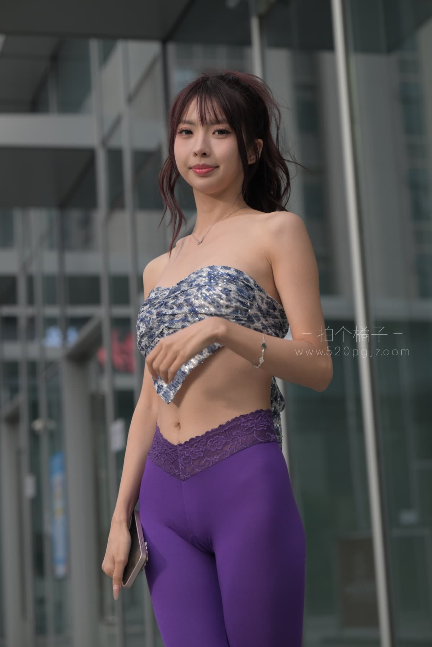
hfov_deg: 16.7
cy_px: 324
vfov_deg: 24.8
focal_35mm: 82
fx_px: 1476
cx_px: 216
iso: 110
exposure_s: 1/400
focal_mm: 82
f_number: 3.5
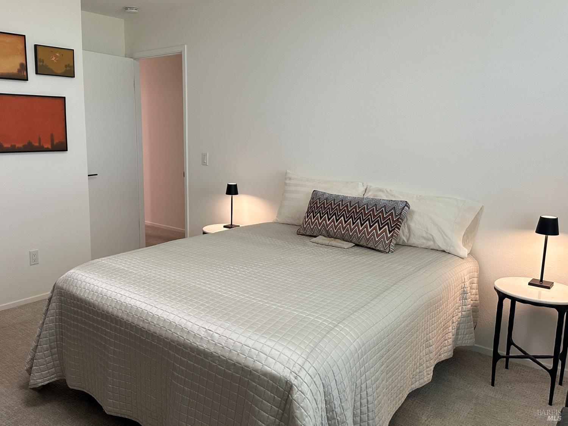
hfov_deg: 71.6
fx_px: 394
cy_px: 213
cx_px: 284
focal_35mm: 24
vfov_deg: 56.8
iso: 200
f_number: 1.78
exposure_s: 1/120
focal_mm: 6.86
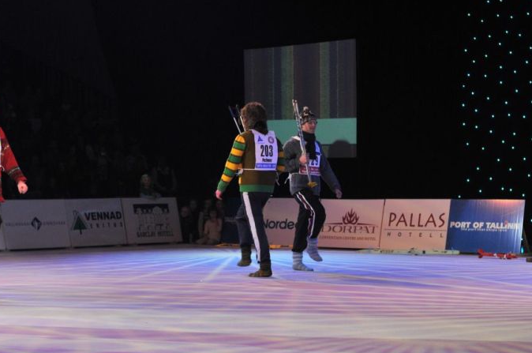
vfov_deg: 15.3
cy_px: 151
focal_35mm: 89
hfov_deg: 22.9
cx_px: 255
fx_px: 1313
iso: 640
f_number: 2.8
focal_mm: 50
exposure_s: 1/320
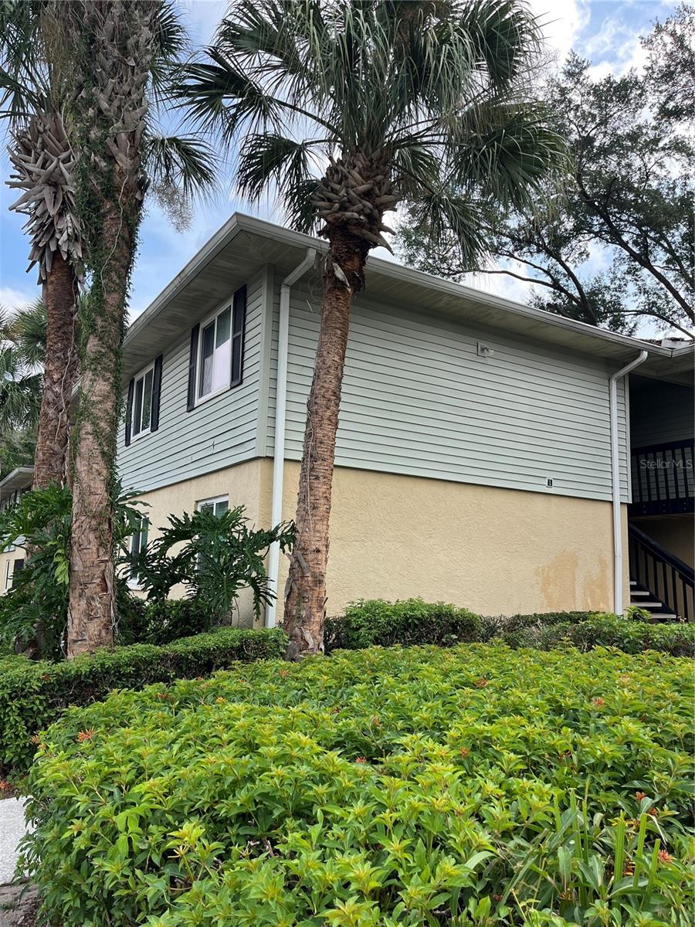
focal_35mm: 26
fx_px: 696
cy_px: 464
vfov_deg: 67.3
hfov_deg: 53.1
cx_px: 348
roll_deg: -2.0
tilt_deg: +7.8
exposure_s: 1/1225
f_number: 1.6
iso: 50
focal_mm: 5.1
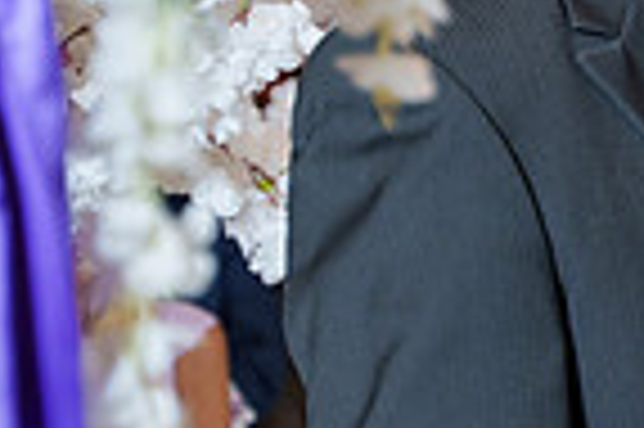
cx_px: 1058
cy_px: 146
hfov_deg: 8.9
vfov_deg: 6.1
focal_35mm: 223
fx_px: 3985
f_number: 2.8
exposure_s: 1/250
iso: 1600
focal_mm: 55
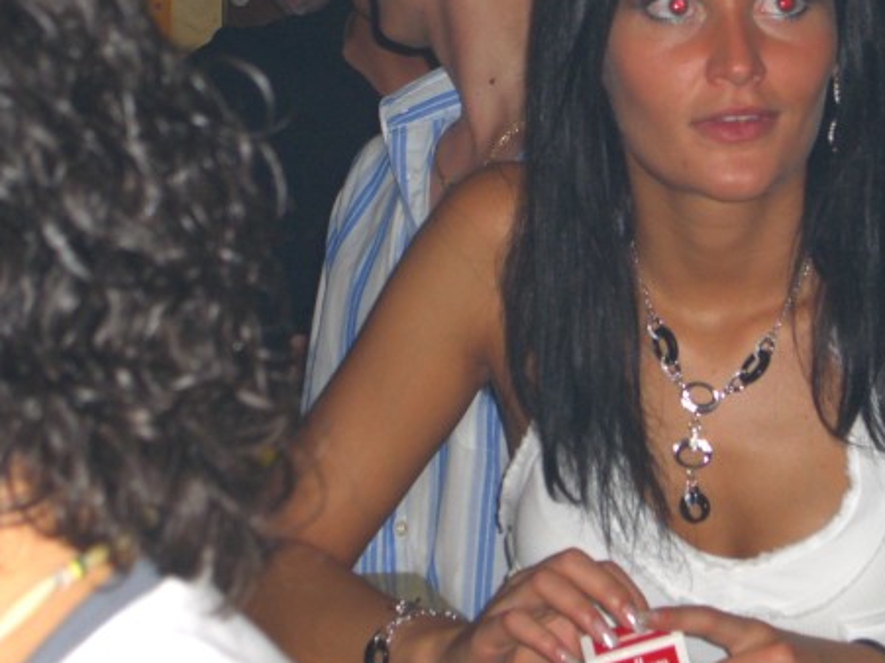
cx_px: 549
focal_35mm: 142
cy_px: 145
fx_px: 3629
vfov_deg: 10.4
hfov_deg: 13.9
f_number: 4.4
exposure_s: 1/60
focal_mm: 16.6
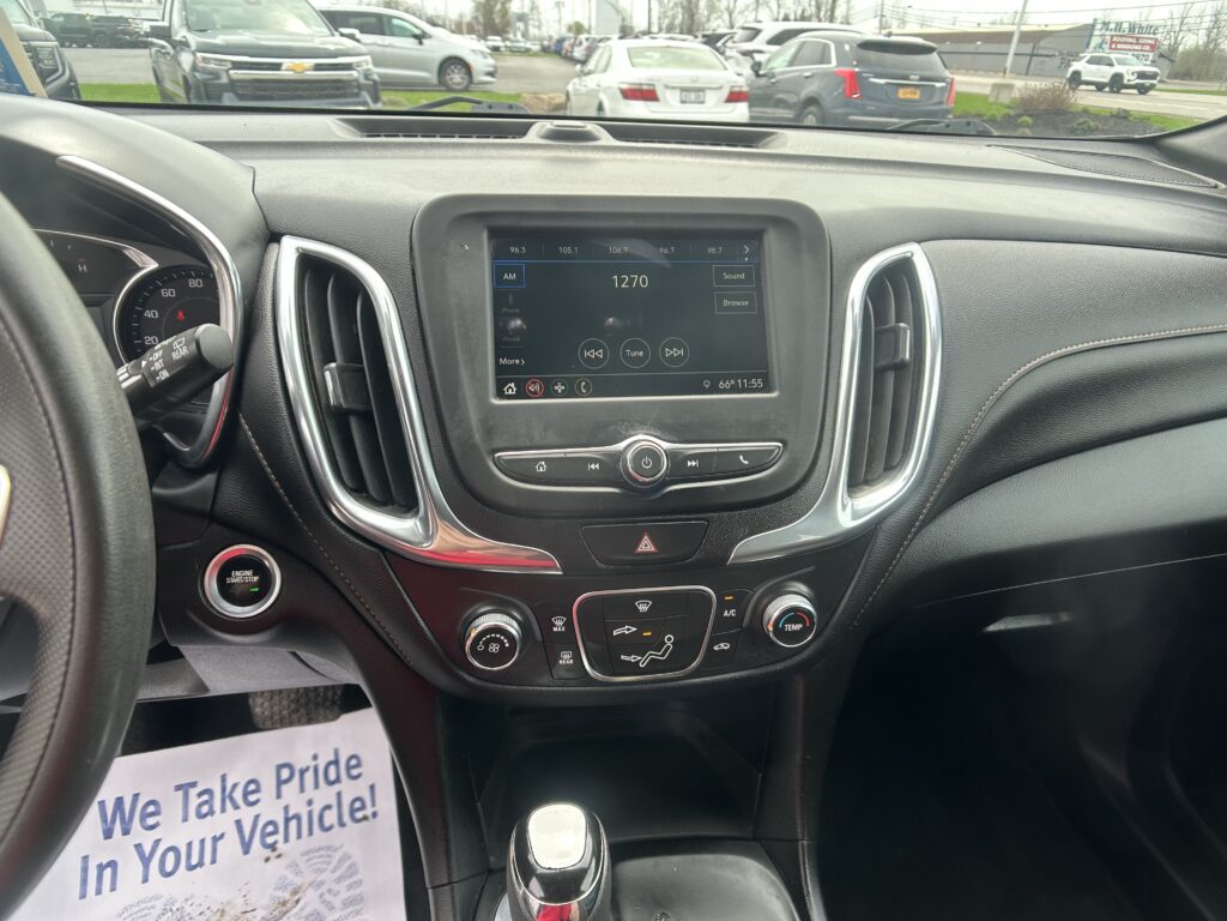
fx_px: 922
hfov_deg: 67.3
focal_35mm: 26
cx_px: 614
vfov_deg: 53.1
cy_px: 460
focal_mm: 5.7
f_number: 1.5
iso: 50
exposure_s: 1/401
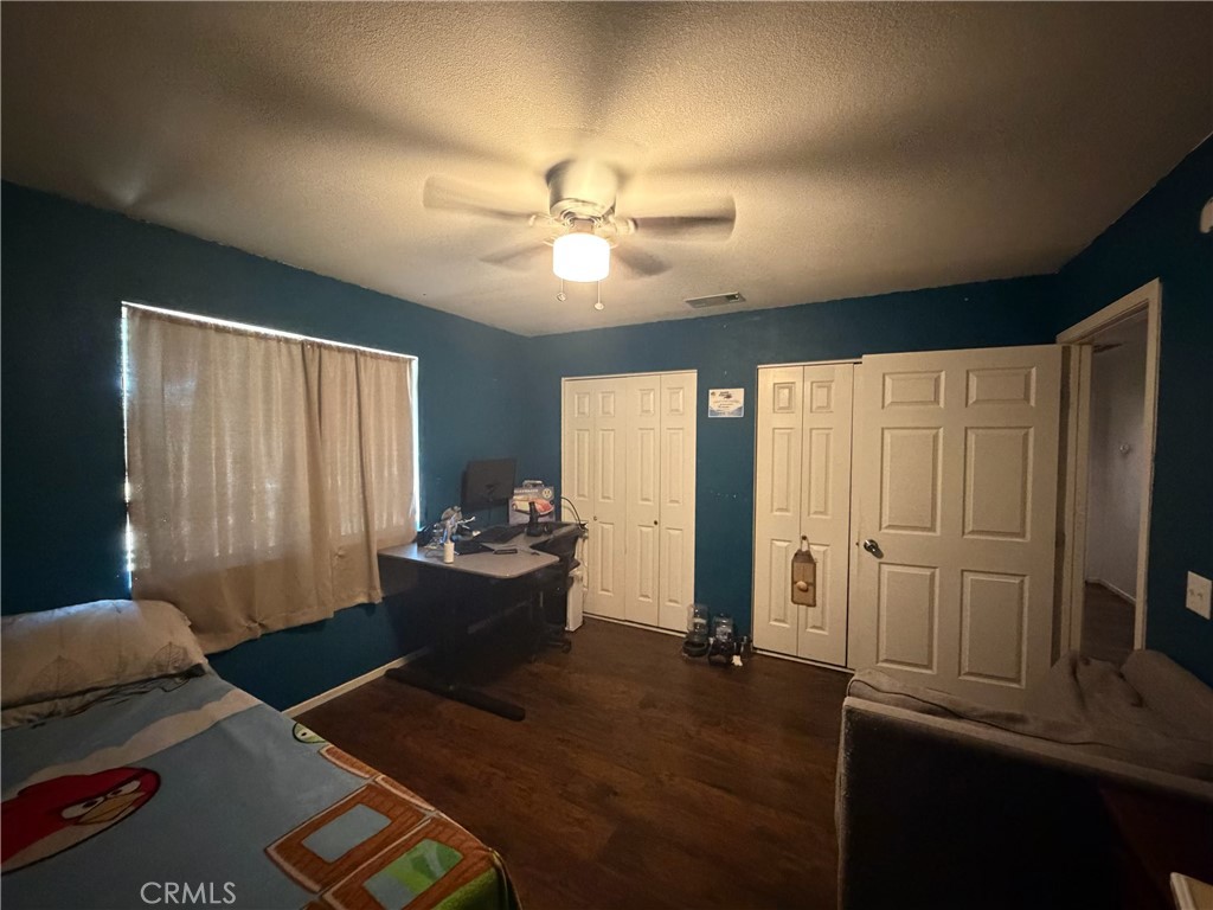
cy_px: 455
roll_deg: +0.0
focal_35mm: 14
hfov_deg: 102.1
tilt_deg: -1.8
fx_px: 491
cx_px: 606
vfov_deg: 85.7
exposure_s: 1/40
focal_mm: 2.22
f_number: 2.2
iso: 1250
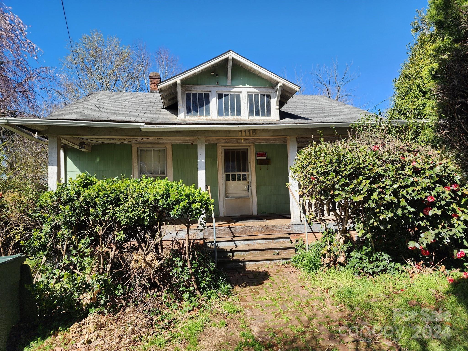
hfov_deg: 73.9
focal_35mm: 23
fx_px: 311
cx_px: 234
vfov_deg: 58.9
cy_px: 176
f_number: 1.8
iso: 12
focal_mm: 6.4
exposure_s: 1/621
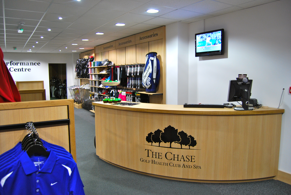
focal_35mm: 27
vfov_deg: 48.0
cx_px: 146
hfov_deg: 67.3
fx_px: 219
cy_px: 98
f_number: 3.5
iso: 400
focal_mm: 18
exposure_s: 1/25
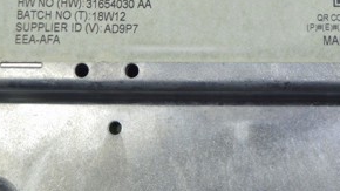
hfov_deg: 23.6
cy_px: -25
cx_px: 196
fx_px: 811
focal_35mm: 90
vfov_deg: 13.2
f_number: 4
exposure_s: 1/50
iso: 400
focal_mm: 26
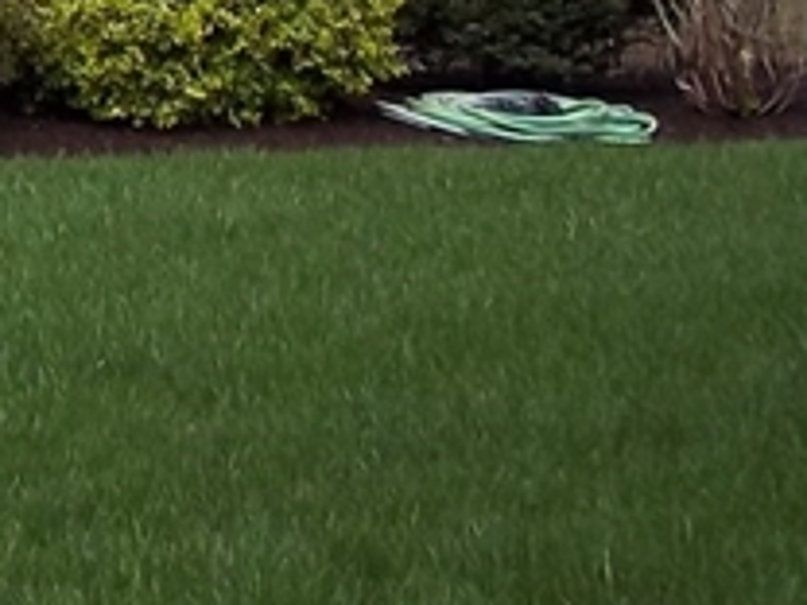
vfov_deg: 8.1
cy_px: -500
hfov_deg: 10.1
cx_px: -916
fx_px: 4126
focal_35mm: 177
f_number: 3.1
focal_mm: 6.5
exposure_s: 1/400
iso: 80
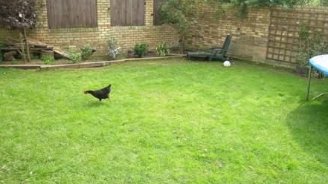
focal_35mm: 31
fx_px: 270
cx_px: 162
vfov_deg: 37.7
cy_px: 78
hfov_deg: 62.6
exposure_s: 1/259
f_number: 2.8
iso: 50
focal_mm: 5.8
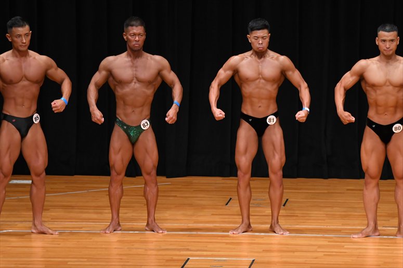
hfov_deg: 7.6
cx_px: 202
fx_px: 3021
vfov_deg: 5.1
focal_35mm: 270
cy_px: 134
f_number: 5.6
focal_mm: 180
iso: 3200
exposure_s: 1/400
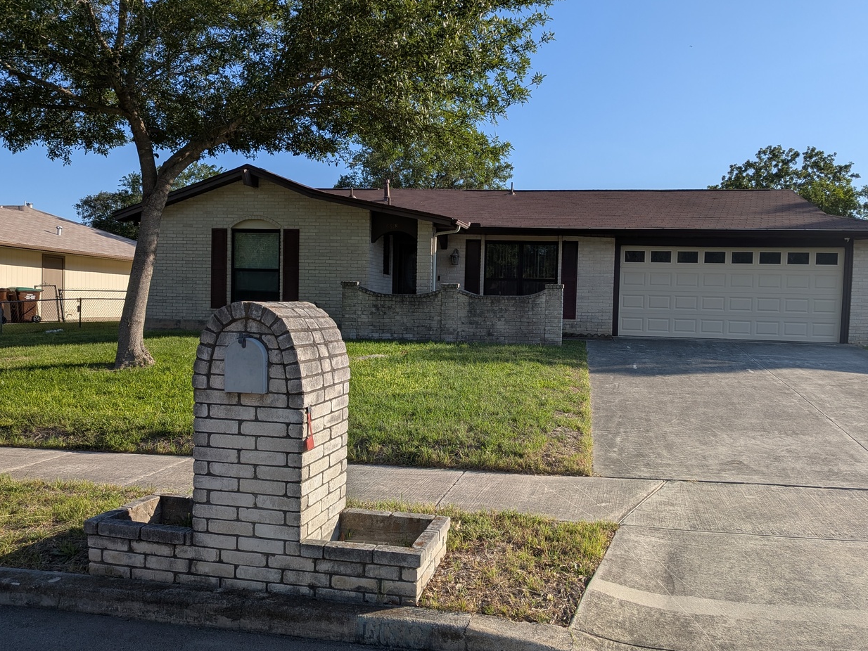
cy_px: 333
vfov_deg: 49.8
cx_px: 477
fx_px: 702
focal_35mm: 28
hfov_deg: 63.3
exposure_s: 1/1754
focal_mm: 4.53
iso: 29
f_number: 1.7
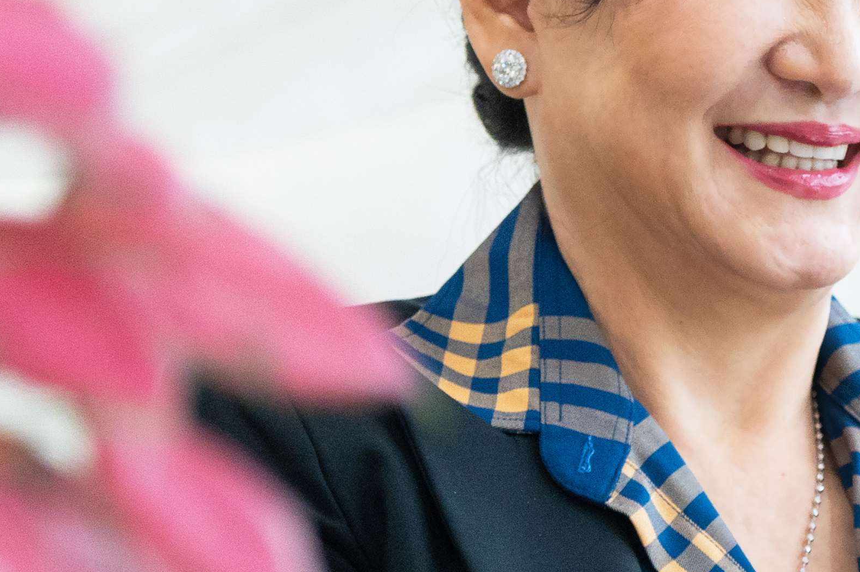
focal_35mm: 401
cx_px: 1169
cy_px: 218
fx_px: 9573
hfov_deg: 5.1
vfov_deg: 3.4
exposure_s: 1/320
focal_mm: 105
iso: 2500
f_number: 2.8
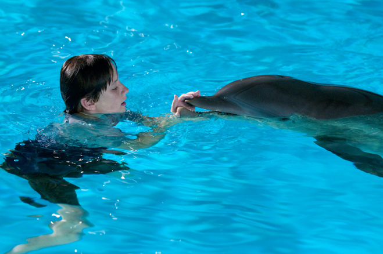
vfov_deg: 9.6
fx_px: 1515
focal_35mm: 142
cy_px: 127
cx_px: 192
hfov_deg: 14.4
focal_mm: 95
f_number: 2.8
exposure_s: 1/160
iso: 1600
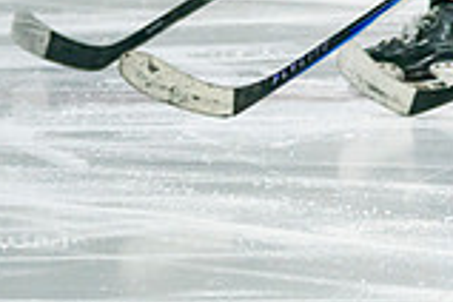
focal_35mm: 1114
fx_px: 14017
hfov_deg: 1.8
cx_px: 1136
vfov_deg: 1.2
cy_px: -91
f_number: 2.8
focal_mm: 168
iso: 500
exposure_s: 1/640
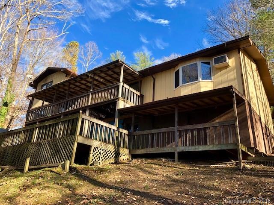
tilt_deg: +24.4
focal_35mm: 28
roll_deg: -3.9
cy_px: 102
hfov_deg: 63.4
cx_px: 137
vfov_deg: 49.7
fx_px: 222
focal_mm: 3.99
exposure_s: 1/330
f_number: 1.8
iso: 20
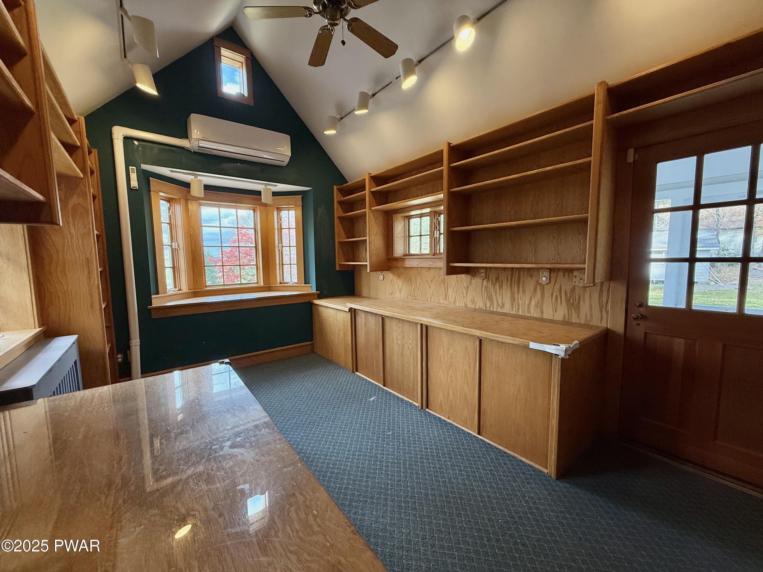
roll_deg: +0.7
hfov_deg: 102.1
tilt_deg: -4.8
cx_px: 382
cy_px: 286
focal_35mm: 14
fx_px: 309
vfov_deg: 85.7
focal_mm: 2.22
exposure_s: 1/120
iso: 160
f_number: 2.2
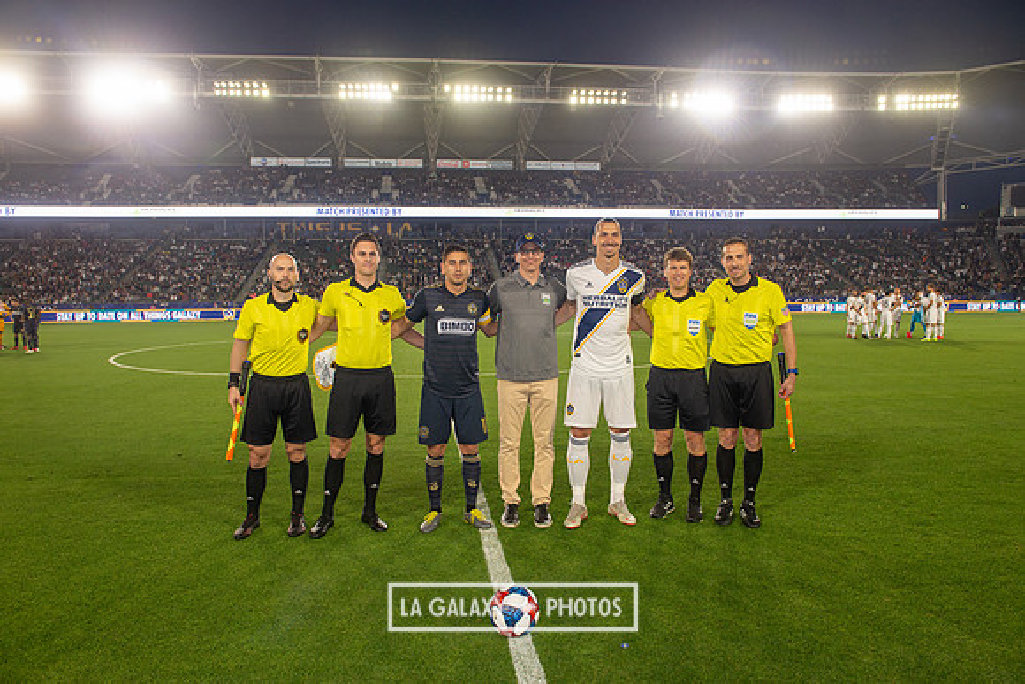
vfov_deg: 49.6
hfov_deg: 69.4
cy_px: 342
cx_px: 512
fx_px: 740
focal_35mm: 26
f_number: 6.3
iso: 640
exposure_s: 1/160
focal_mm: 26
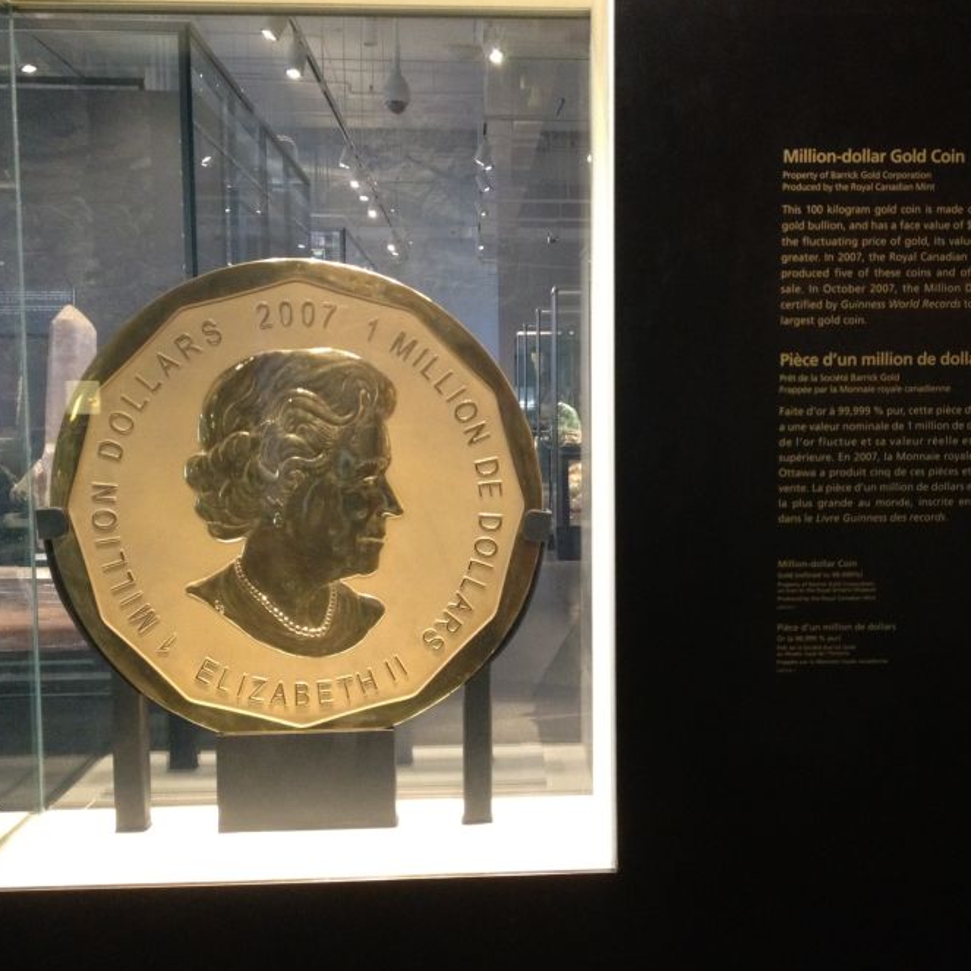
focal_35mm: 42
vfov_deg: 40.0
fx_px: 1333
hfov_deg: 39.9
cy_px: 487
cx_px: 568
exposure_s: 1/20
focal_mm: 4.28
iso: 400
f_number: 2.4
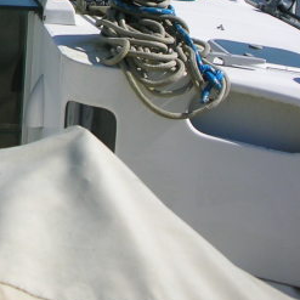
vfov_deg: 16.9
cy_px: -28
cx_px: -40
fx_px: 981
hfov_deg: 16.8
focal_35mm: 100
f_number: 8.5
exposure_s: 1/166
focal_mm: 5.8
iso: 50
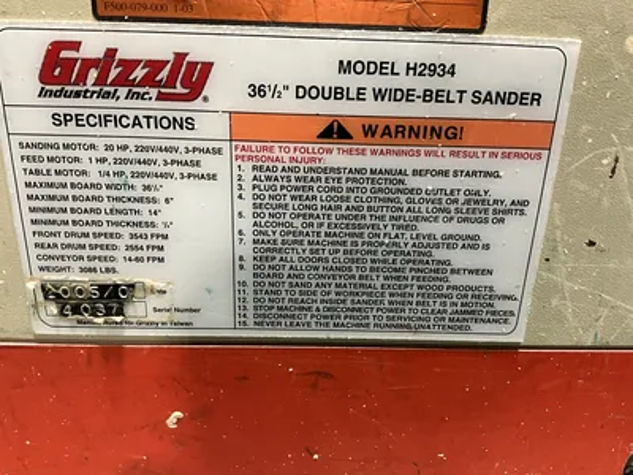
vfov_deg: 48.2
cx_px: 316
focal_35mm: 29
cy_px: 238
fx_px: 530
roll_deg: -1.9
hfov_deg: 61.7
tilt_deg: -21.5
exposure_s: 1/60
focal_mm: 3
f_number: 1.8
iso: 250
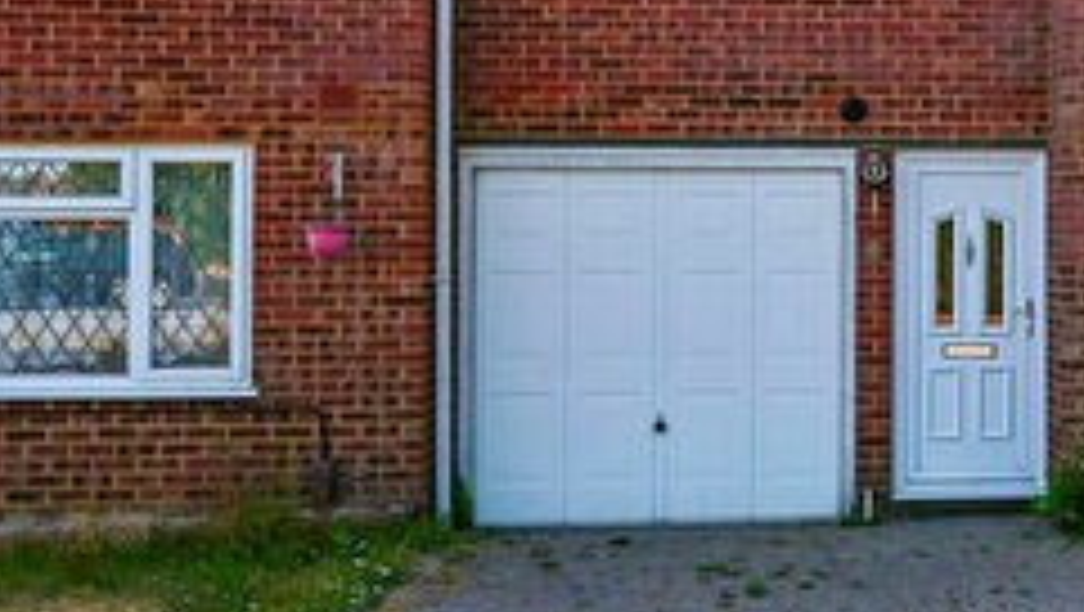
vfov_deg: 16.4
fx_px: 2100
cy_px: 99
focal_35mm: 73
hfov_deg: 26.7
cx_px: 1187
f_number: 4
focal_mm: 24
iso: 400
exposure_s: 1/4000
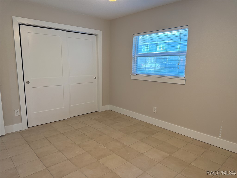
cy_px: 89
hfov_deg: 71.6
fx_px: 164
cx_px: 118
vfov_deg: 56.8
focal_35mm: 24
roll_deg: +0.3
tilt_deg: -10.2
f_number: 1.78
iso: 125
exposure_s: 1/120
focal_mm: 6.76
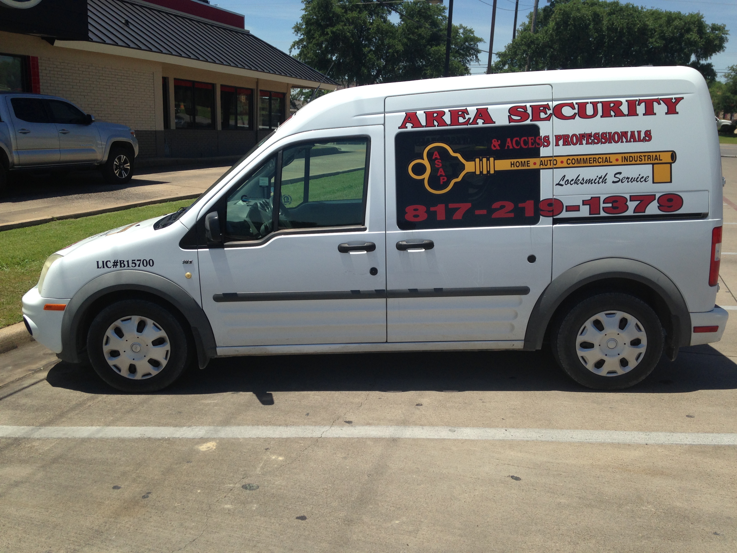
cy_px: 276
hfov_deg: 55.4
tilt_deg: -13.2
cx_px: 368
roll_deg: -1.6
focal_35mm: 33
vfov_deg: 42.9
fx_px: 703
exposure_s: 1/1595
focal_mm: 4.12
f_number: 2.4
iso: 50
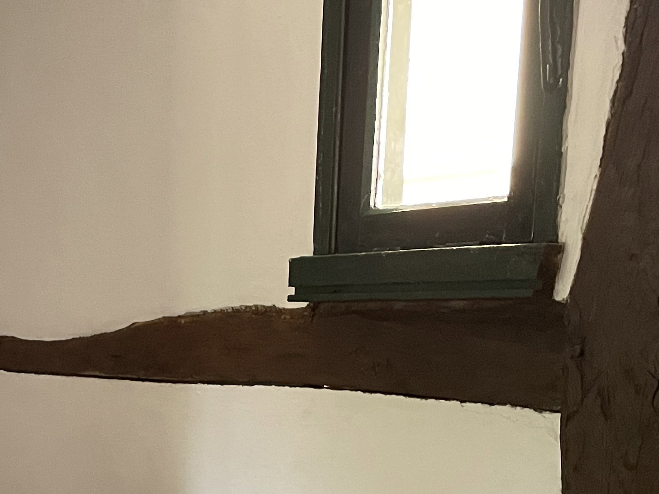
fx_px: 1371
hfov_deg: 25.4
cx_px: -38
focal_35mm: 72
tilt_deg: -9.9
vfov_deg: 19.4
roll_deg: -0.4
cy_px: 576
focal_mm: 4.2
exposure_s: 1/48
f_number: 1.6
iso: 500
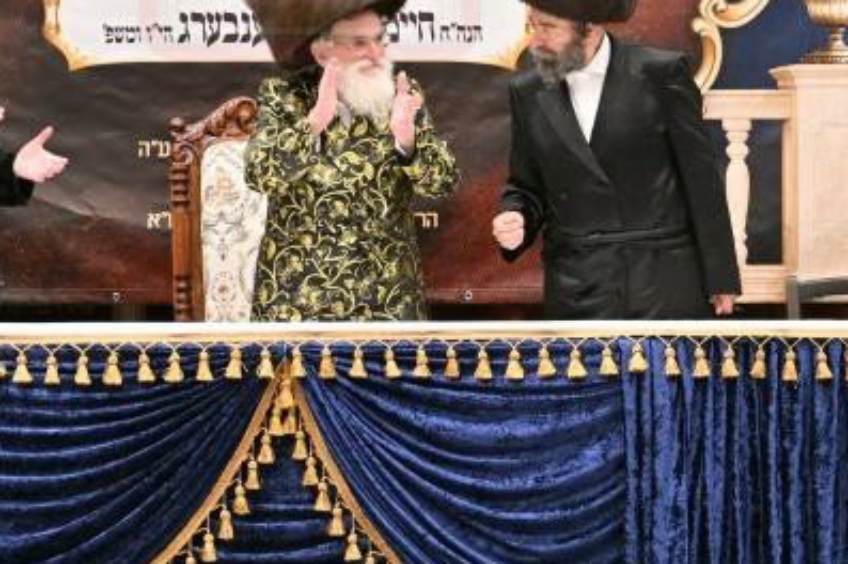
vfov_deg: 4.7
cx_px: 301
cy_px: -28
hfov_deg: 7.1
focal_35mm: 289
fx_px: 6802
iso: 320
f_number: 2.8
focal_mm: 75
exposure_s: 1/320
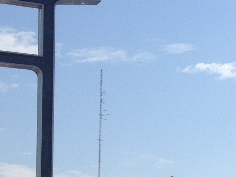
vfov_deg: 8.4
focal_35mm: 174
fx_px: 1186
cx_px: 457
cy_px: 229
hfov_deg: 10.5
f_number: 2.4
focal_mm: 4.28
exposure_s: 1/2907
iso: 50
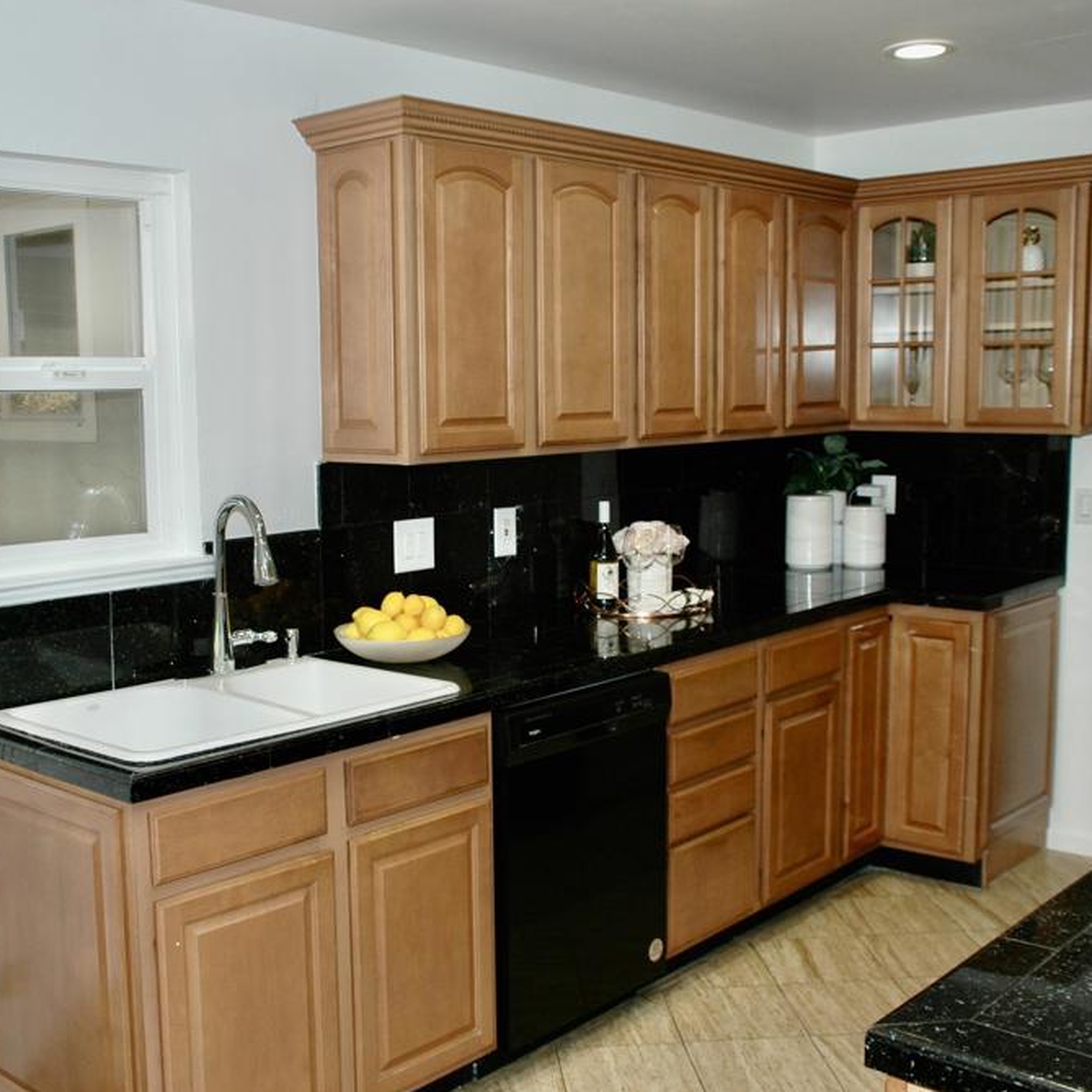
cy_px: 541
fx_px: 1392
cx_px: 446
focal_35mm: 39
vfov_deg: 42.8
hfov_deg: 42.7
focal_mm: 20
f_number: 4
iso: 200
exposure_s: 1/60
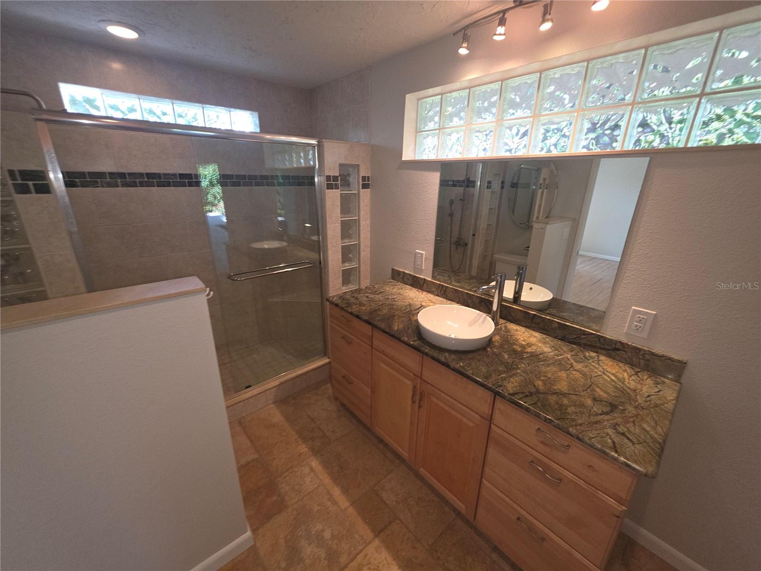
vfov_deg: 89.9
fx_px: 286
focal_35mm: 13
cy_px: 286
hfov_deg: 106.2
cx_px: 380
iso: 64
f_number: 1.9
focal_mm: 2.2
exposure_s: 1/60
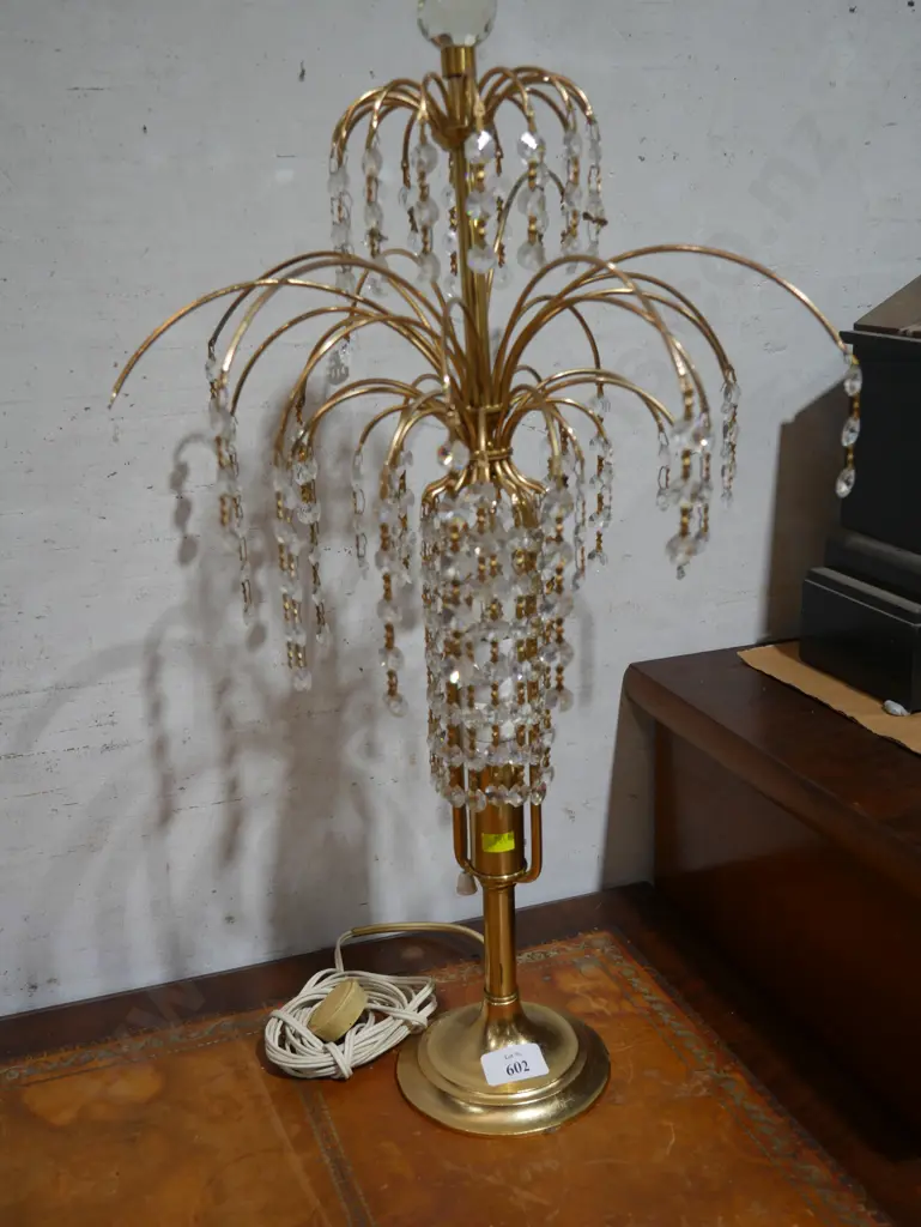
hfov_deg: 37.8
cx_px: 460
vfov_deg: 49.0
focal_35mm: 38
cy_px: 614
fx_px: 1347
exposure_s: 1/60
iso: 200
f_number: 4.1
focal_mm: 19
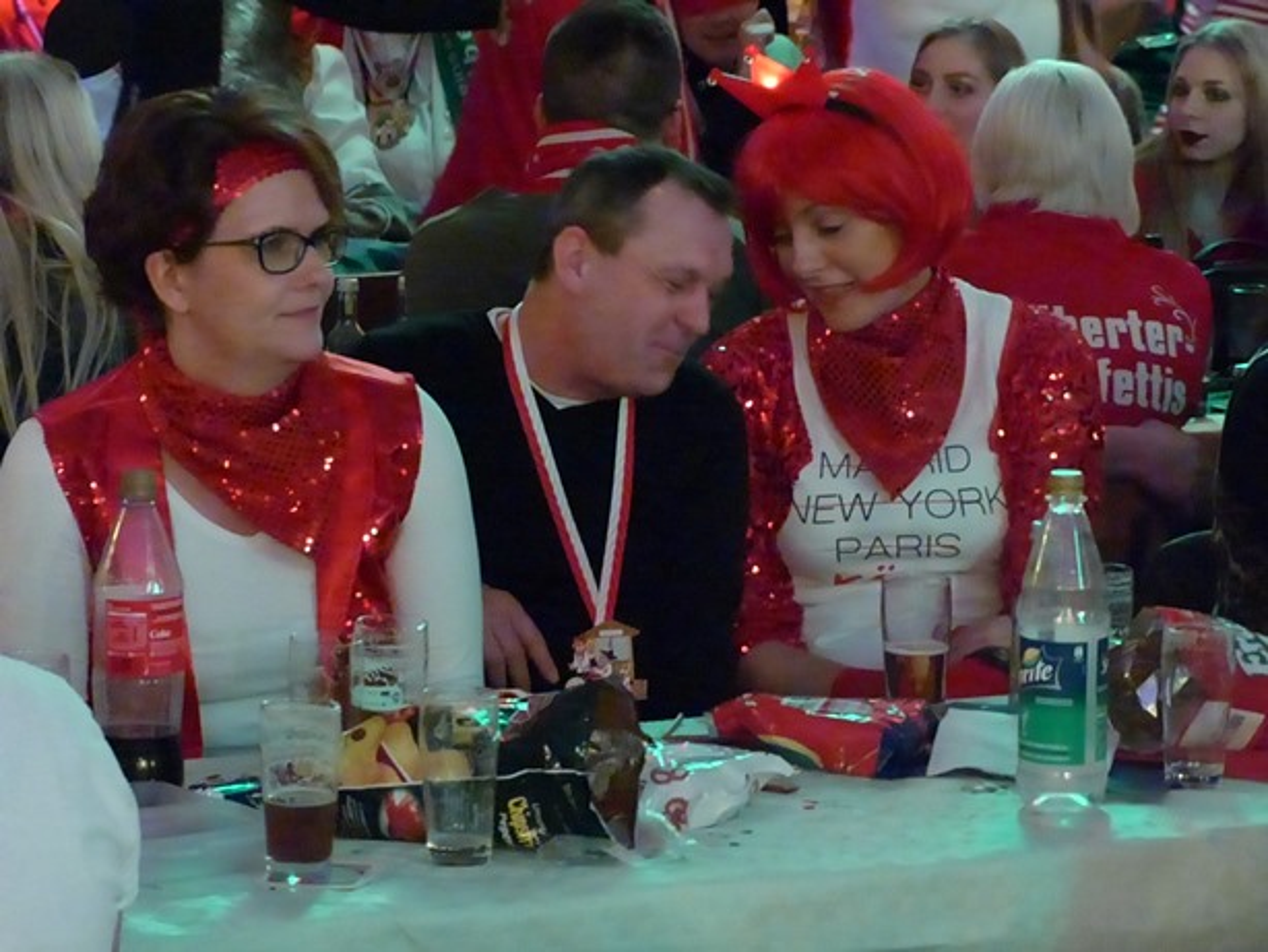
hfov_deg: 14.8
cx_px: 634
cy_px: 476
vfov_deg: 11.2
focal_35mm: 133
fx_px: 4874
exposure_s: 1/30
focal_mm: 23.9
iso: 3200
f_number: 2.8
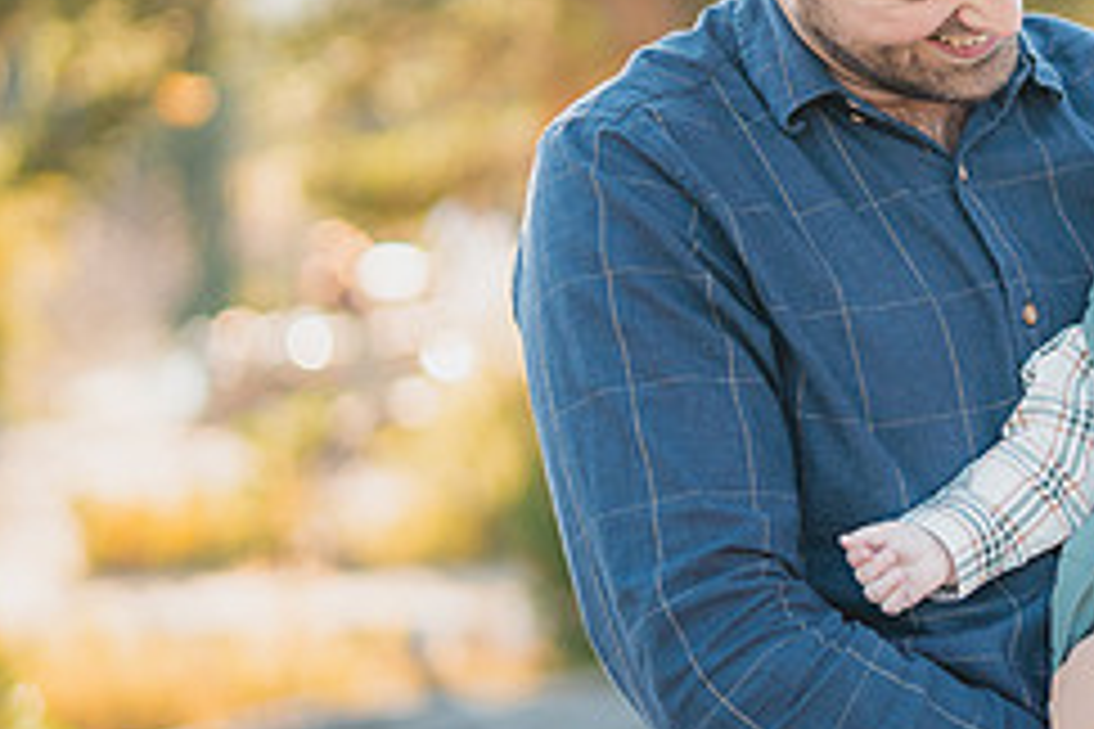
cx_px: 1031
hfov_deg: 15.5
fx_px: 3950
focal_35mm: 130
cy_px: 259
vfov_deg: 10.5
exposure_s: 1/1250
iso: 100
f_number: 1.4
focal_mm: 50
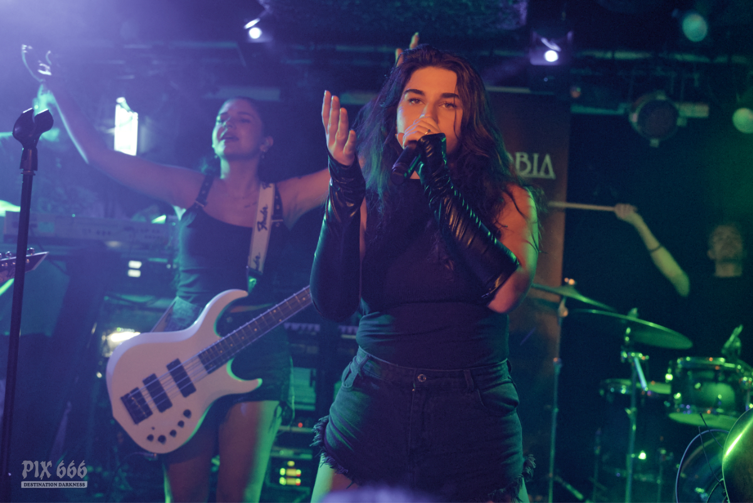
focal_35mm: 36
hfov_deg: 53.1
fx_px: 753
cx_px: 376
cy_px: 252
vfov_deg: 36.9
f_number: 3.2
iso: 8000
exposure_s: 1/200
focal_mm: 36
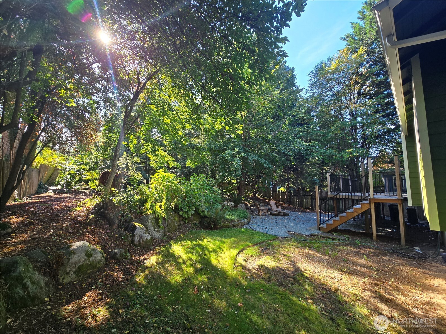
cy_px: 167
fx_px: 167
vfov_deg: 89.9
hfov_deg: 106.2
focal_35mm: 13
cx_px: 223
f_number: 2.2
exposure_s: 1/172
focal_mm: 2.2
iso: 50
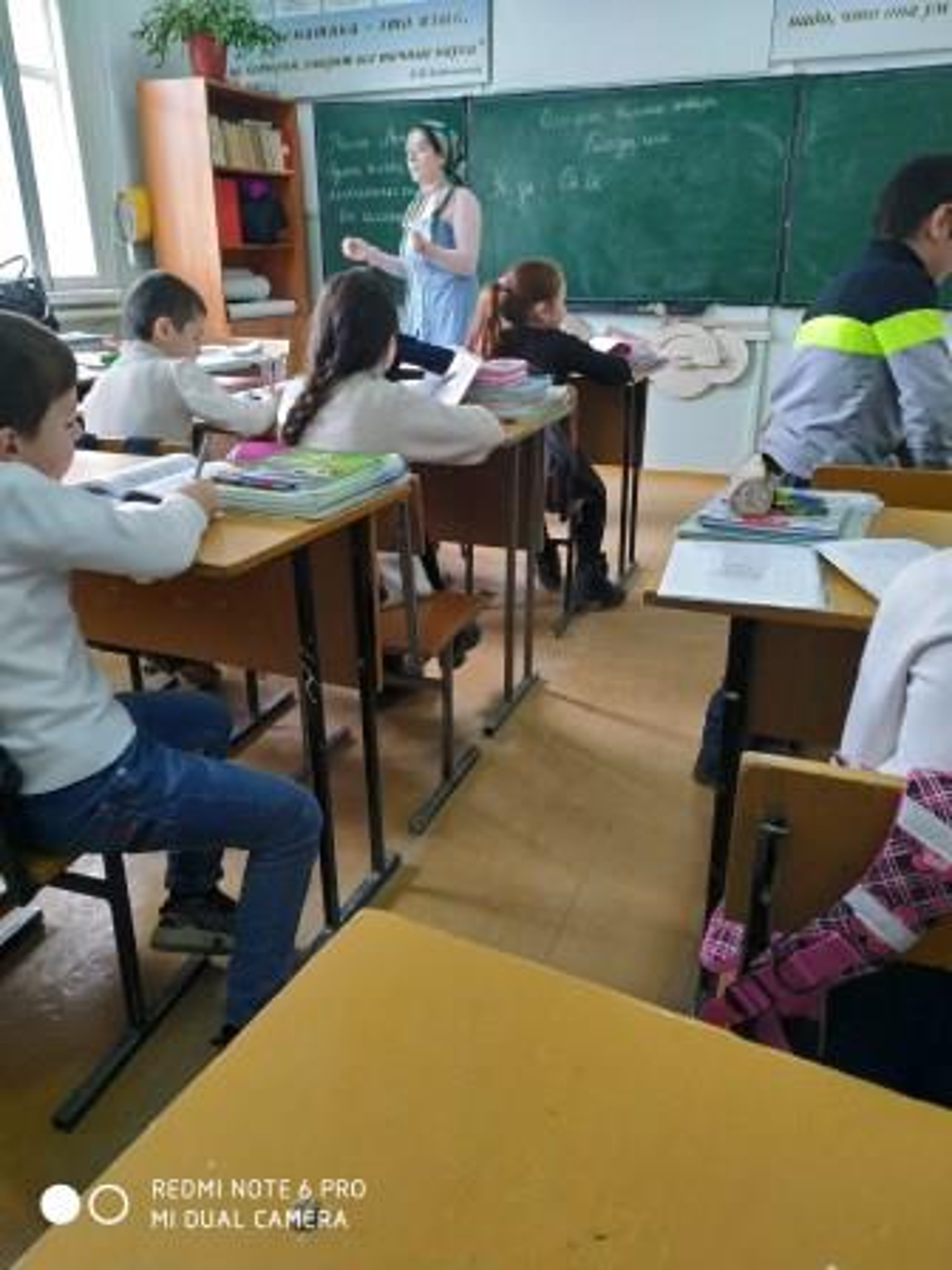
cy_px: 635
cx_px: 476
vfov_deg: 71.6
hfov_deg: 56.8
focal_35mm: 24
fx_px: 880
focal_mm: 3.94
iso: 400
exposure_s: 1/20
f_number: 1.9
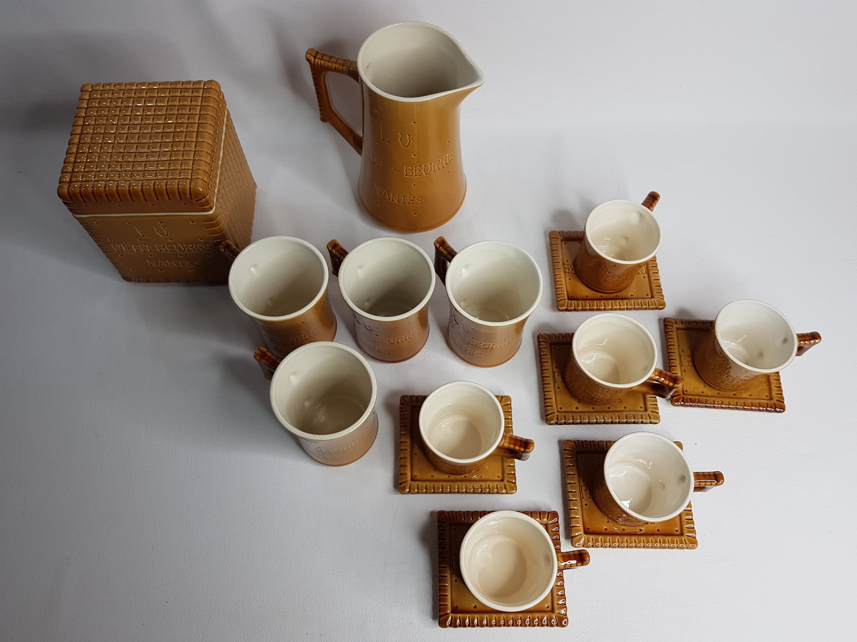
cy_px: 321
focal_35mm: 26
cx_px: 428
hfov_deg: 67.3
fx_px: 644
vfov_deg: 53.1
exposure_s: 1/112
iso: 40
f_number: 1.7
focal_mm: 4.2
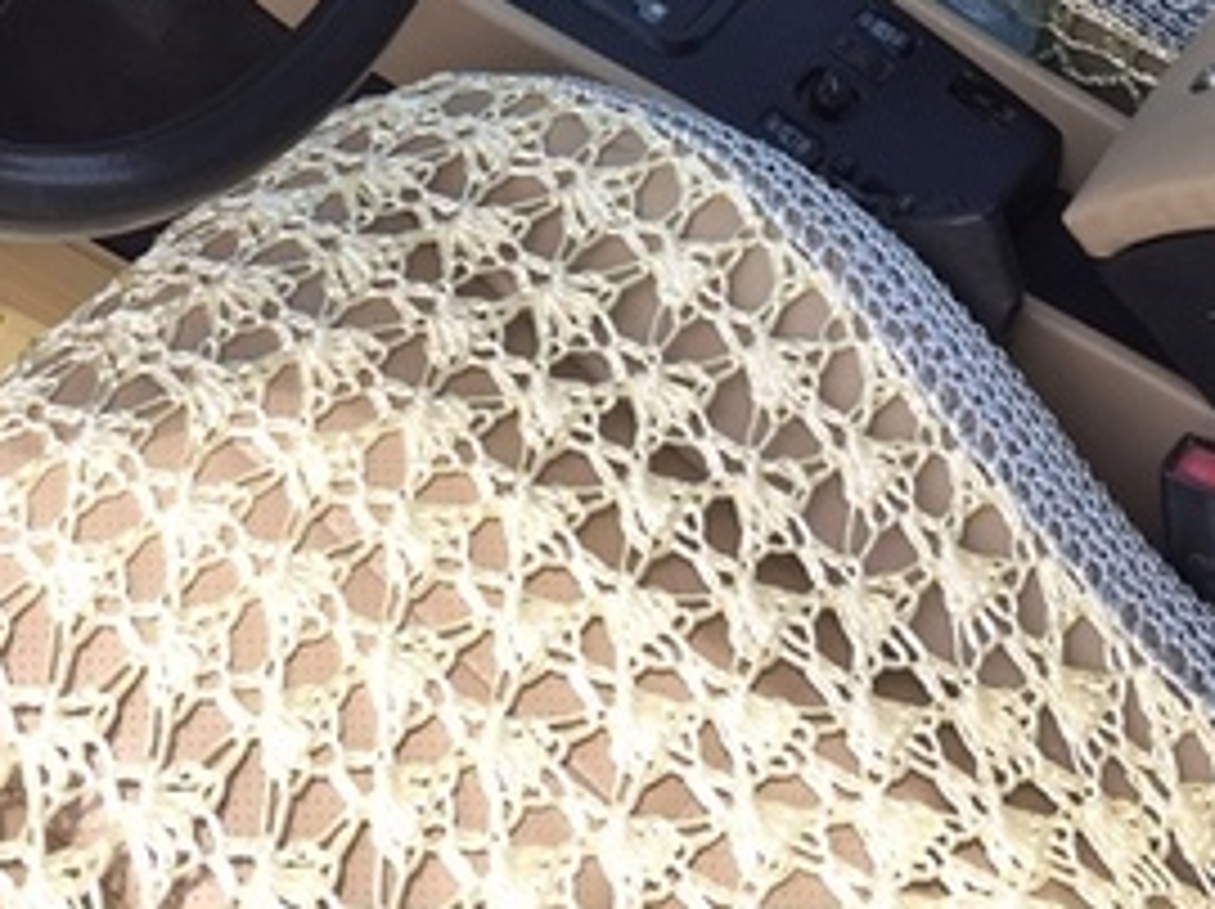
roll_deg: -0.8
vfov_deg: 19.5
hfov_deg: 27.1
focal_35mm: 71
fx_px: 2490
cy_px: -173
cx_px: 320
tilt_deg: -40.9
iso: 32
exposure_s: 1/860
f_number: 2.2
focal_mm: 4.15
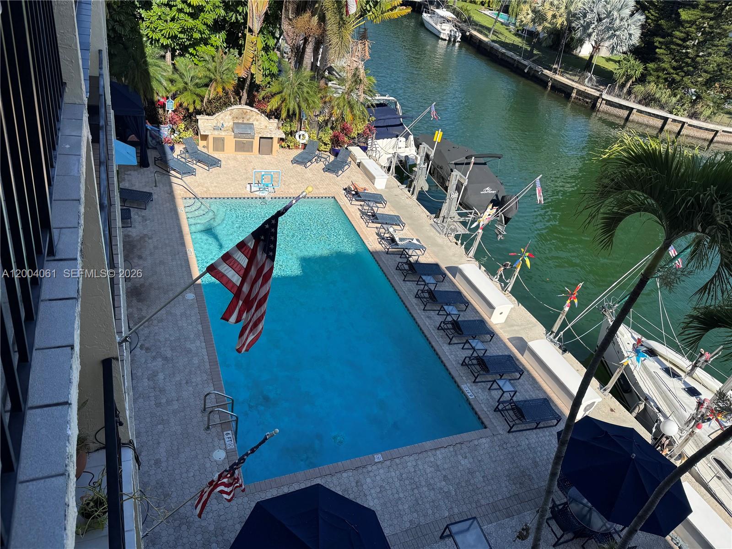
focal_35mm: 24
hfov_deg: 71.6
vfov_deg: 56.8
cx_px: 366
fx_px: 508
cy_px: 274
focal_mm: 6.76
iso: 80
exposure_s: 1/2833
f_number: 1.78
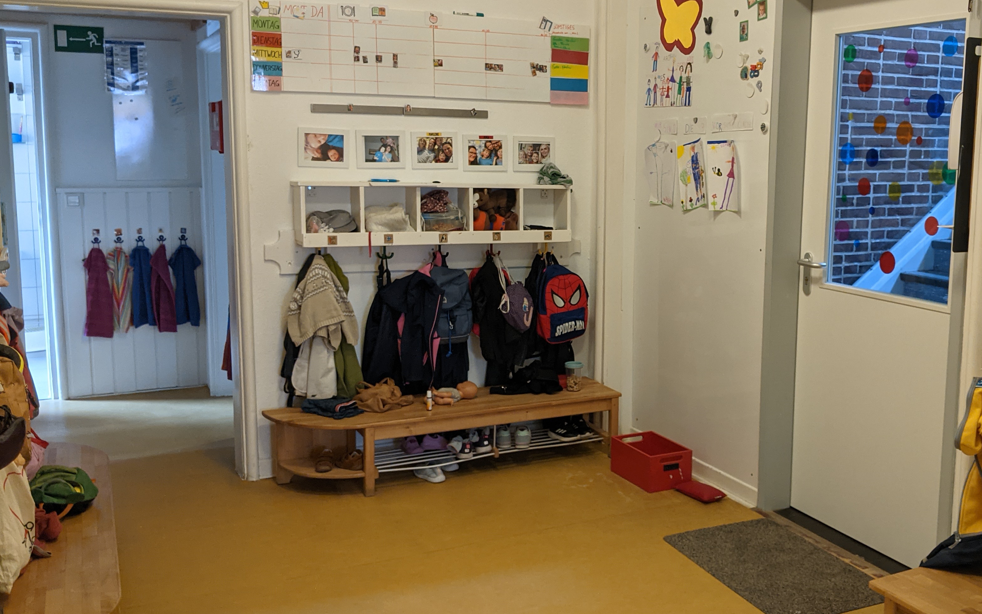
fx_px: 990
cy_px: 293
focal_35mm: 37
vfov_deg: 34.4
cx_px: 628
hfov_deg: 52.1
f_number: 1.8
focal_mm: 4.44
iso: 255
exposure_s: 1/50
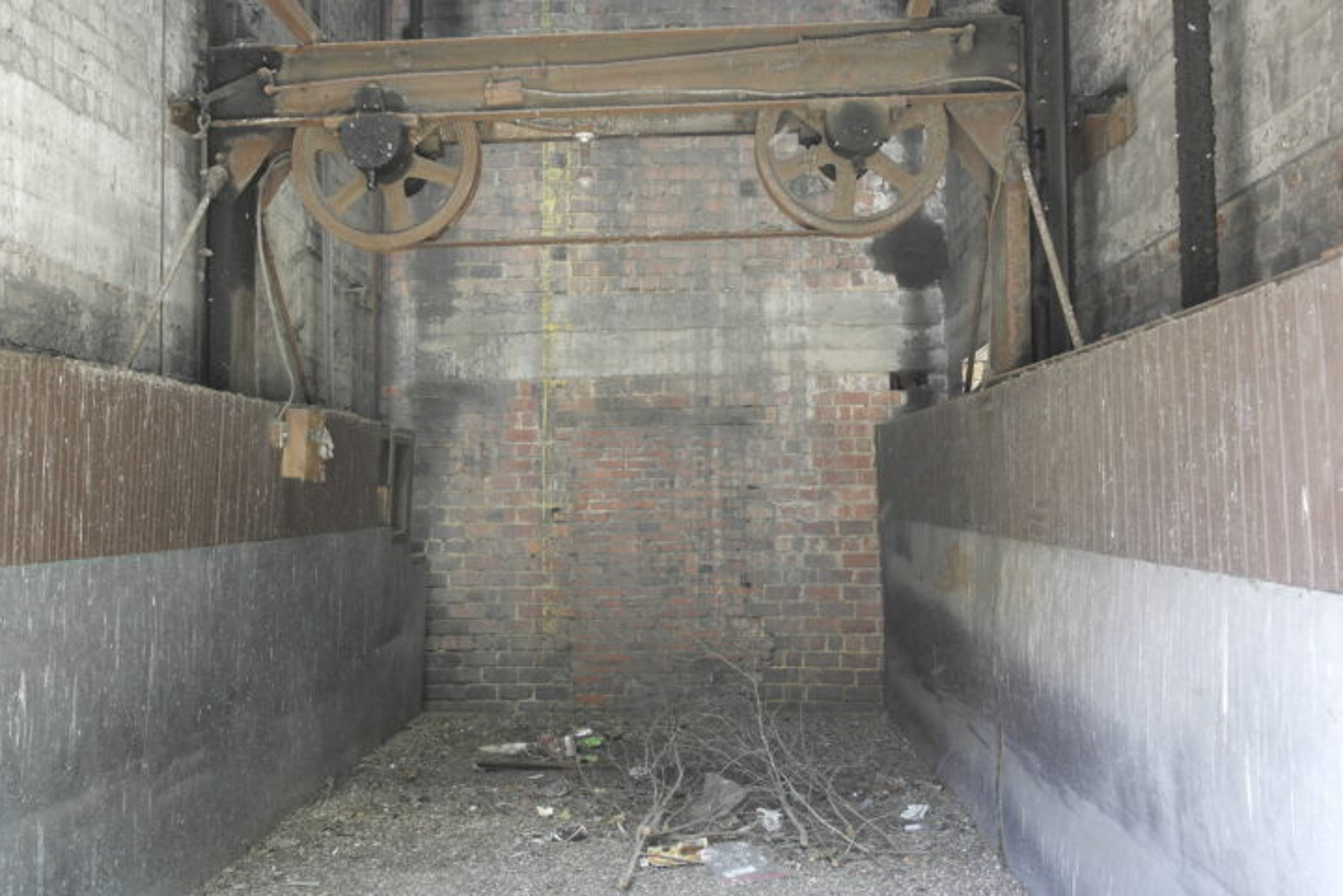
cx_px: 632
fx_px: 1194
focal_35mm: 32
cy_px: 433
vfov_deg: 41.1
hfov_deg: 58.7
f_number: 3.5
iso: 400
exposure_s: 1/60
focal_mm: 20
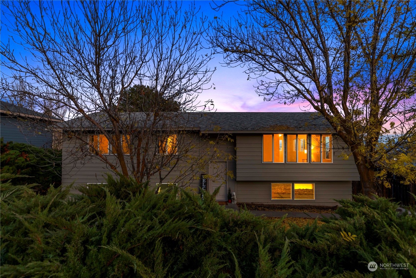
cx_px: 208
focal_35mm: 18
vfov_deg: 67.4
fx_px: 208
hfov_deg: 90.0
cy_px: 139
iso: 100
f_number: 7.1
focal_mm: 18
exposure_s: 1
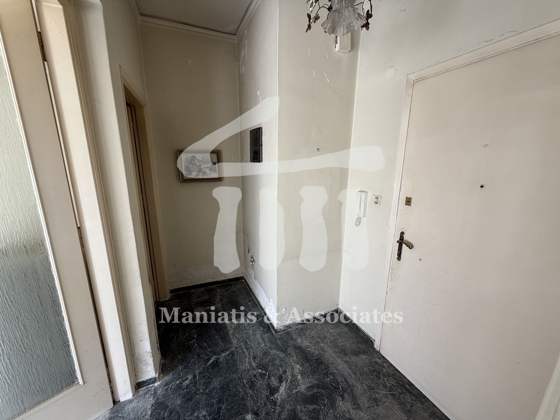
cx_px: 280
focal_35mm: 14
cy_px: 210
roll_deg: -0.1
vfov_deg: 85.7
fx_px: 226
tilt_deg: -12.3
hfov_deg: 102.1
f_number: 2.2
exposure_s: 1/99
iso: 64
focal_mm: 2.22
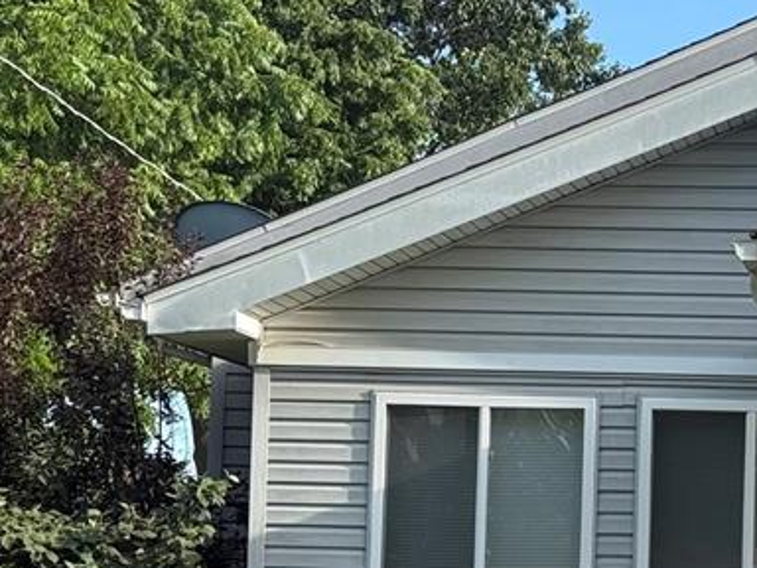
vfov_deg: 11.5
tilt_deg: +2.4
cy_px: 564
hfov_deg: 15.1
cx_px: 775
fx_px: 2799
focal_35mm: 128
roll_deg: -1.5
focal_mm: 6.76
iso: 80
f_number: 1.78
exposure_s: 1/1608
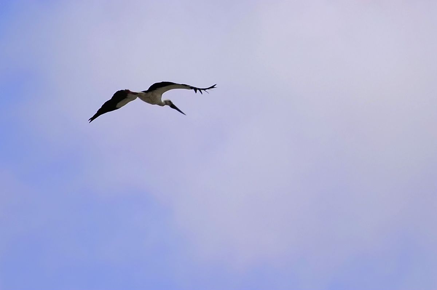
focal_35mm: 600
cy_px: 145
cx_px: 218
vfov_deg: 2.3
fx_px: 7277
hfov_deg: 3.4
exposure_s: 1/1250
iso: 200
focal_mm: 600
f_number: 7.1
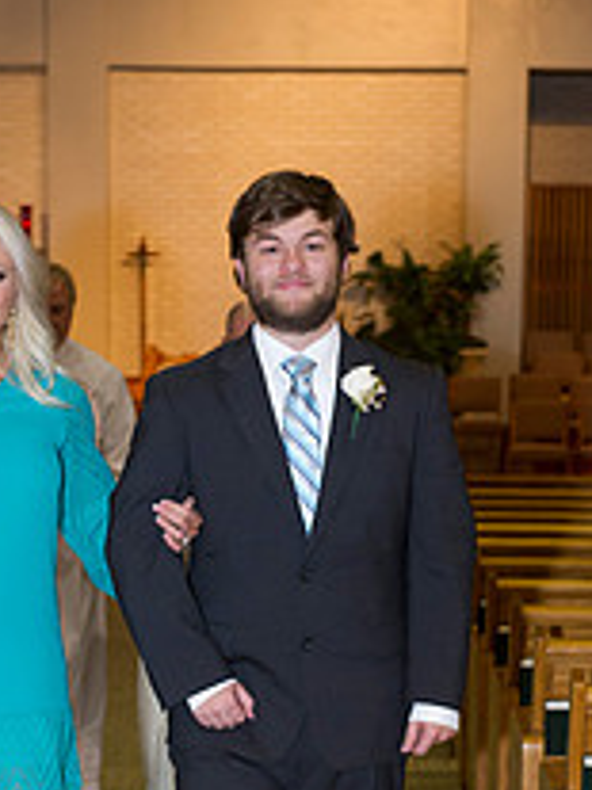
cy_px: 630
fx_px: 2762
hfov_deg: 12.2
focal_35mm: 121
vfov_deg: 16.2
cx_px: 235
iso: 1600
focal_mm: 58
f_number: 4
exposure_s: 1/125
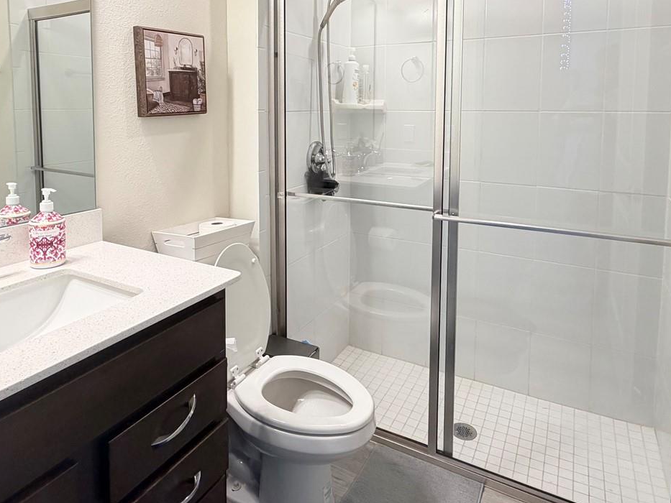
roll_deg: +0.7
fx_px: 465
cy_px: 142
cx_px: 324
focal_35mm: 24
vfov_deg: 54.8
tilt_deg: -4.7
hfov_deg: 71.6
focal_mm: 2.22
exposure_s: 1/60
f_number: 2.2
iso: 250
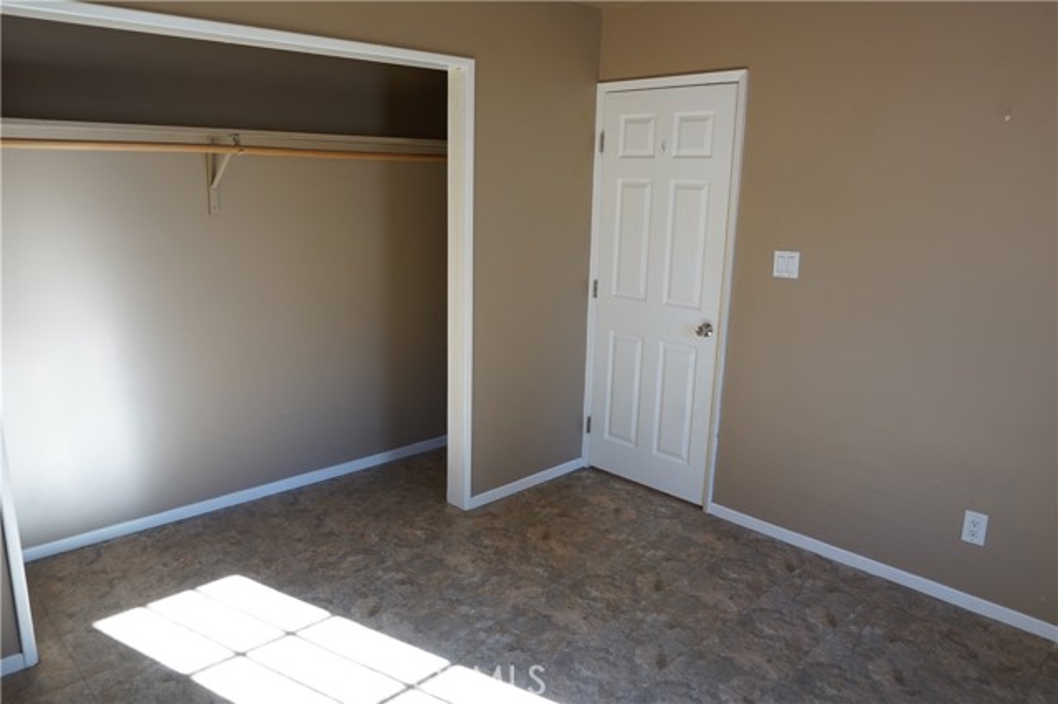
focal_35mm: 24
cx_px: 529
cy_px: 352
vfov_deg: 53.1
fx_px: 705
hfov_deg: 73.8
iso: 200
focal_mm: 16
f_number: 4
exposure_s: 1/60
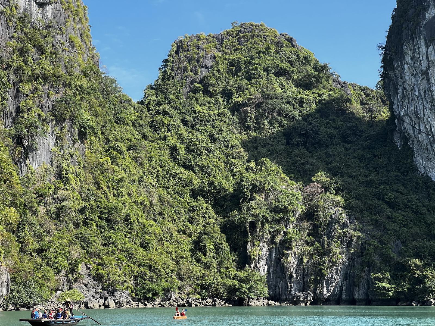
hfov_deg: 25.3
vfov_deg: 19.1
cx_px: 218
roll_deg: +1.0
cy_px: 163
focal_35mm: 77
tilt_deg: +8.8
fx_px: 968
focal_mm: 9
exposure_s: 1/309
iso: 32
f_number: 2.8
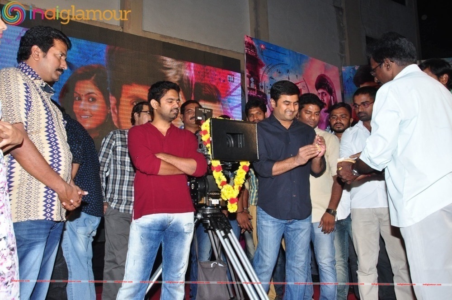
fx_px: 414
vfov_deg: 39.9
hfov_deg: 57.3
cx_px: 226
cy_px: 150
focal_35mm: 33
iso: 640
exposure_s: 1/125
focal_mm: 22
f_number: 10
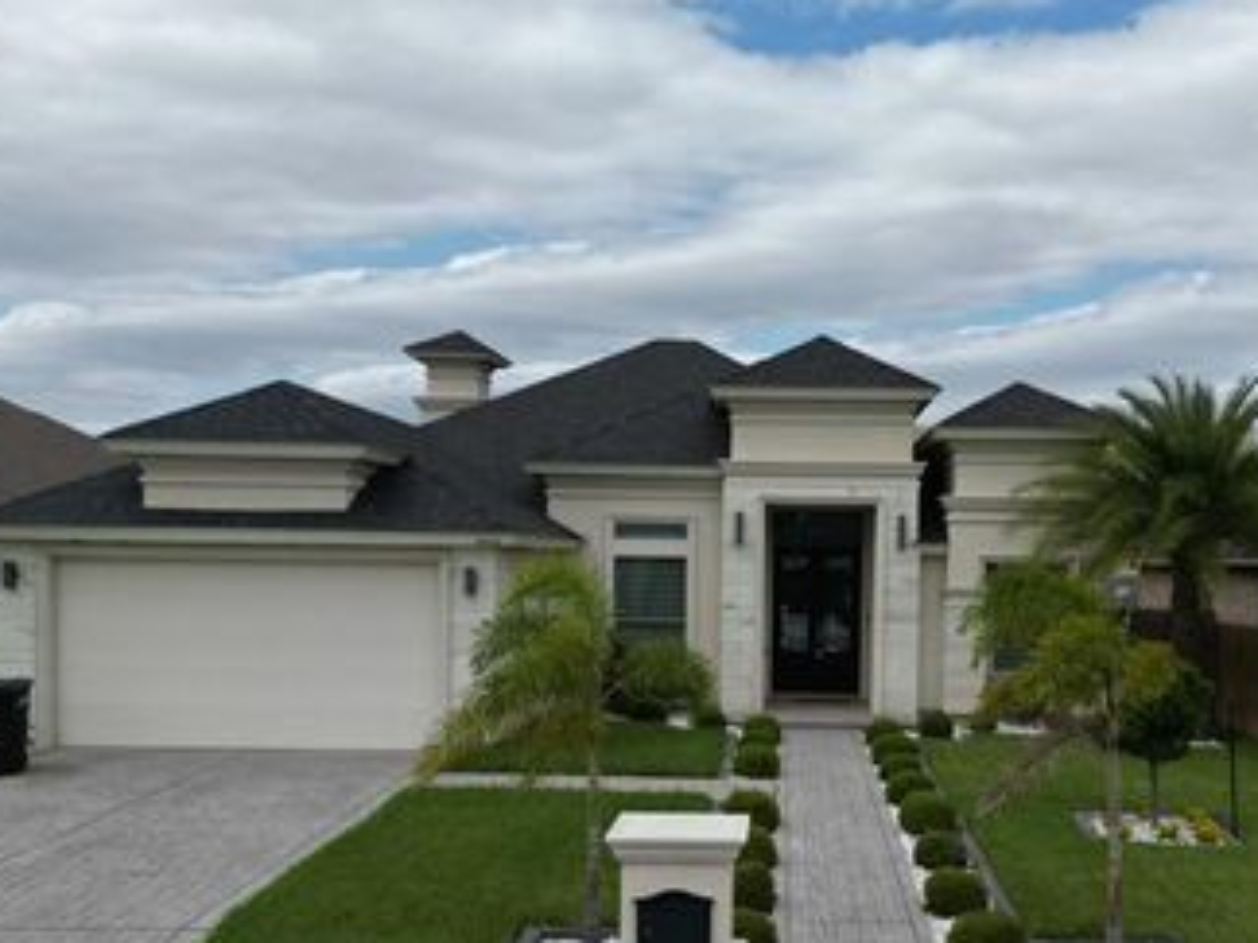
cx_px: 788
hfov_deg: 49.6
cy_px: 588
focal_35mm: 37
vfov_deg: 38.4
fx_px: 1345
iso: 110
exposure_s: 1/4000
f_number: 1.7
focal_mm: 6.72
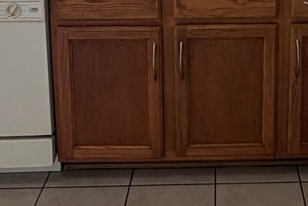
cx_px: 237
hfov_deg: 31.2
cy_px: -112
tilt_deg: -8.0
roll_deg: +0.1
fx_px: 539
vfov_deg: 18.8
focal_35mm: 63
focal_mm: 2.22
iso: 80
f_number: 2.2
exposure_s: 1/120
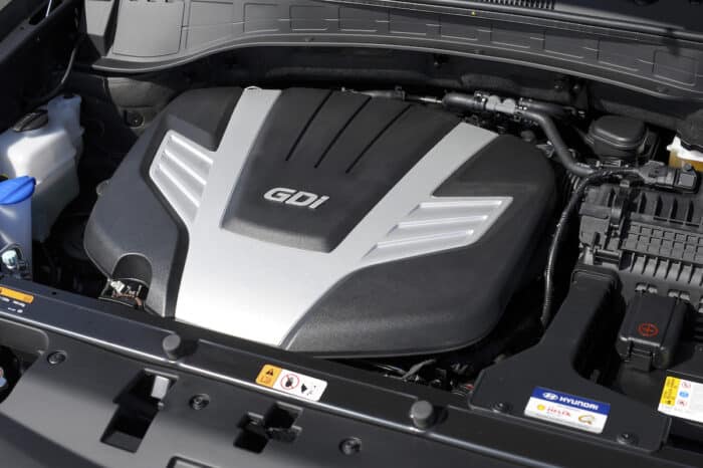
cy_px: 234
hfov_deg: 39.6
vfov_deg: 27.0
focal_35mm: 50
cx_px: 352
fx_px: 976
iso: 250
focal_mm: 50
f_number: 7.1
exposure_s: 1/640
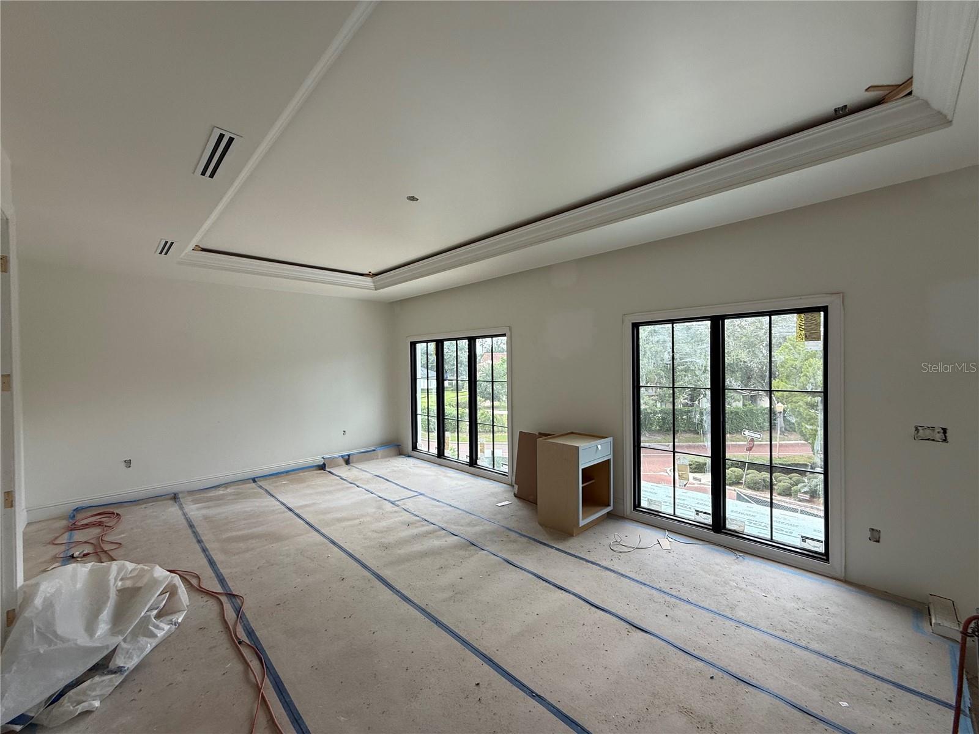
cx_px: 490
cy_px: 367
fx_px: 396
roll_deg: +0.3
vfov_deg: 85.7
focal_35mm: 14
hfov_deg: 102.1
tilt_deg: +0.4
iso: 64
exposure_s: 1/138
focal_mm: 2.22
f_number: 2.2
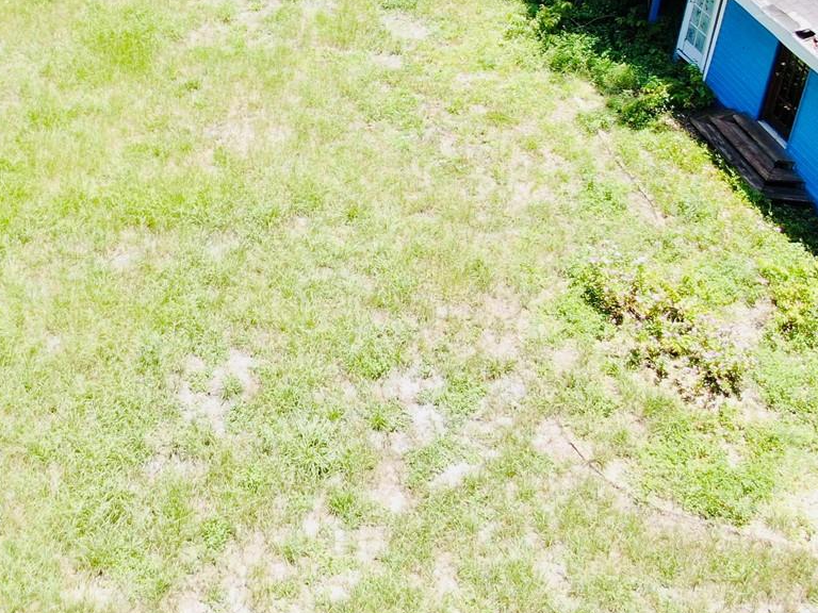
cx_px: 162
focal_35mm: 50
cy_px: 55
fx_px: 1182
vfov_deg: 28.0
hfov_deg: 36.8
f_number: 2.8
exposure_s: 1/400
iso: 100
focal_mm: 4.39
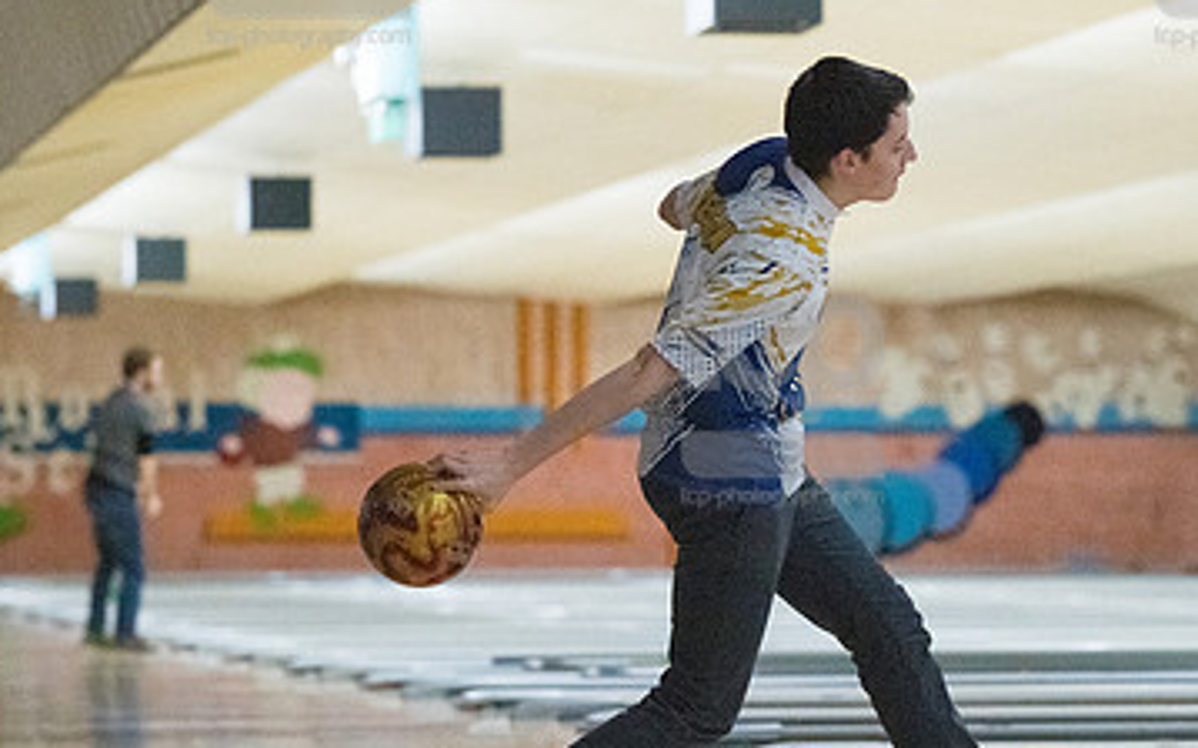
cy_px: 389
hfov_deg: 9.8
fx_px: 6984
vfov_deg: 6.1
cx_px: 784
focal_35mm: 214
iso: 10000
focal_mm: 130
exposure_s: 1/1000
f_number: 4
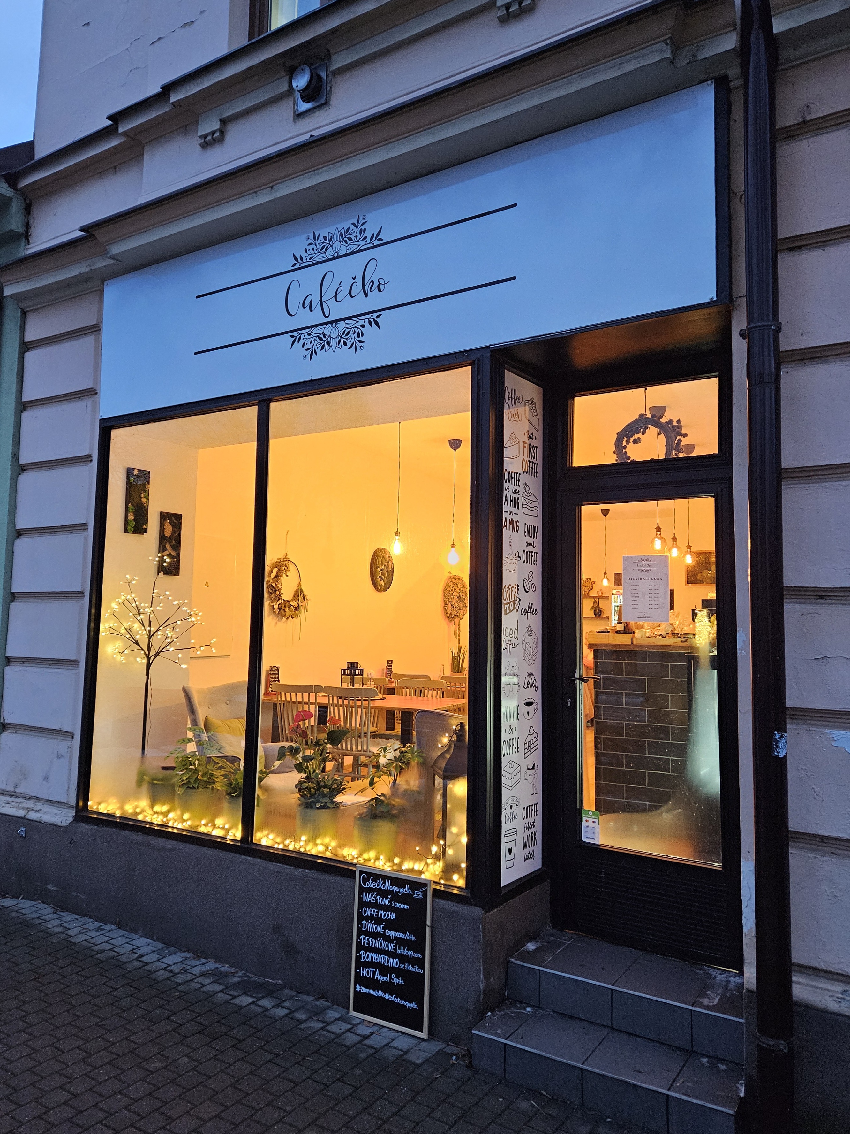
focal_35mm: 23
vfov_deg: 73.9
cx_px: 425
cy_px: 567
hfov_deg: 58.9
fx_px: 753
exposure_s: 1/101
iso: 800
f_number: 1.8
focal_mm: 5.4
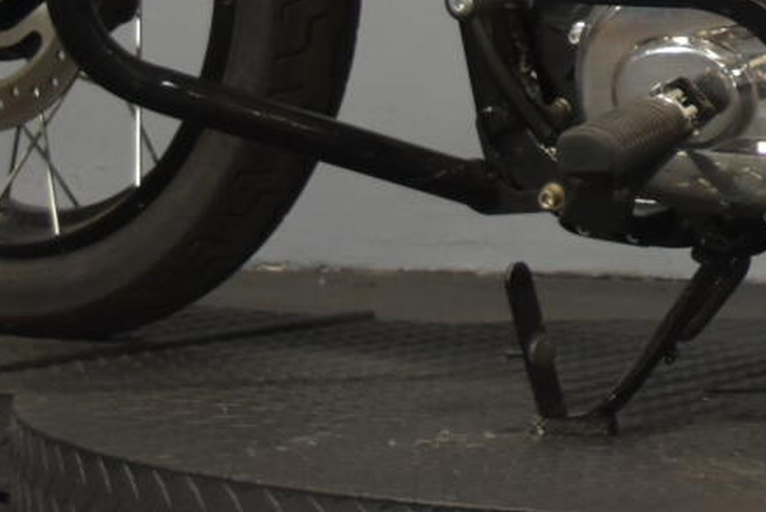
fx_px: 3791
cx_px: 1250
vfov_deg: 7.4
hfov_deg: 11.0
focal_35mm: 178
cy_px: -558
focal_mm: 26
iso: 900
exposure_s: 1/30
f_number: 4.2
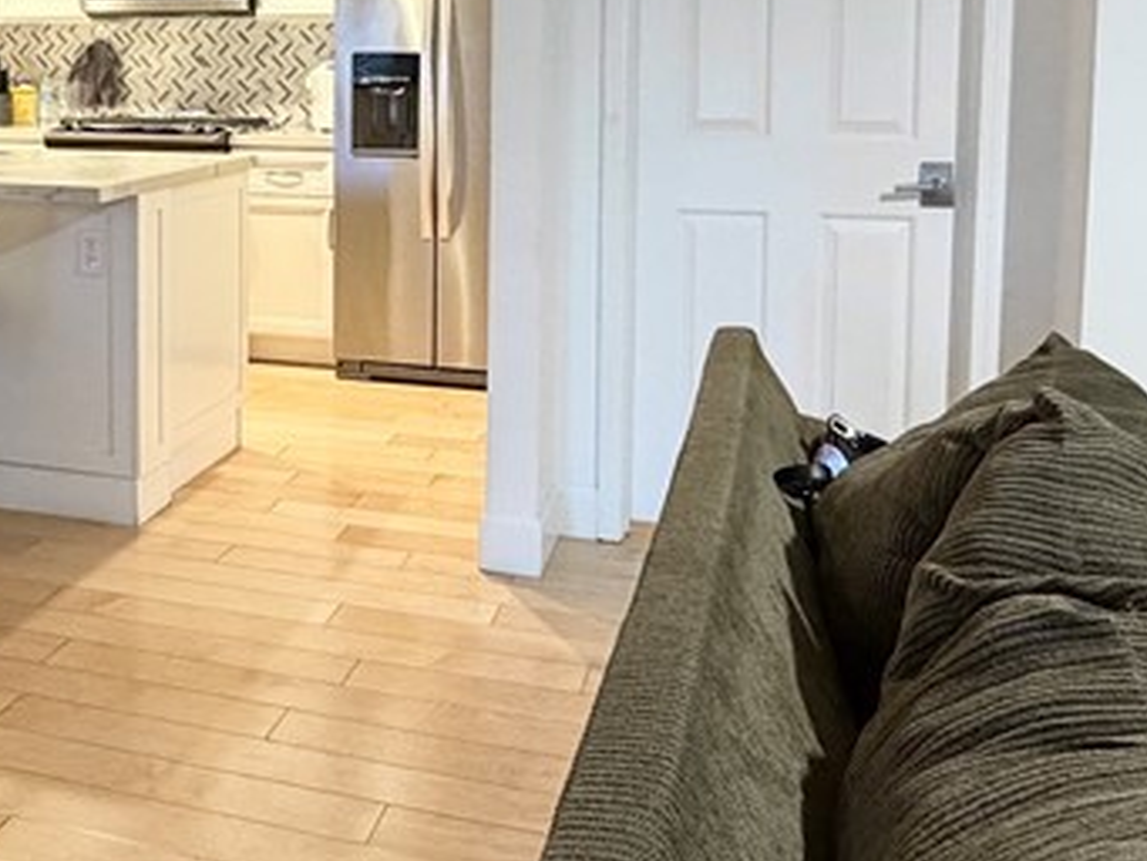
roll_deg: -0.6
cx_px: 272
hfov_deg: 43.2
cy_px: 161
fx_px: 1392
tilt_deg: -4.7
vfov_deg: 33.3
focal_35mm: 42
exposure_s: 1/60
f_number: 2.2
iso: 640
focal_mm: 2.22
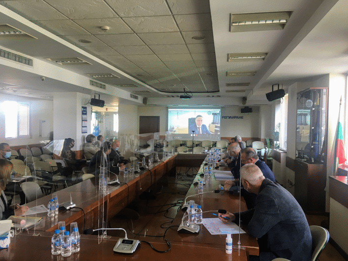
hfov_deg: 60.0
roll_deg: -0.7
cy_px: 134
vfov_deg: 46.8
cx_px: 172
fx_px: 302
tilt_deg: -1.2
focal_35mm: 30
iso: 80
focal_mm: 4.15
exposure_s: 1/33
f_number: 2.2
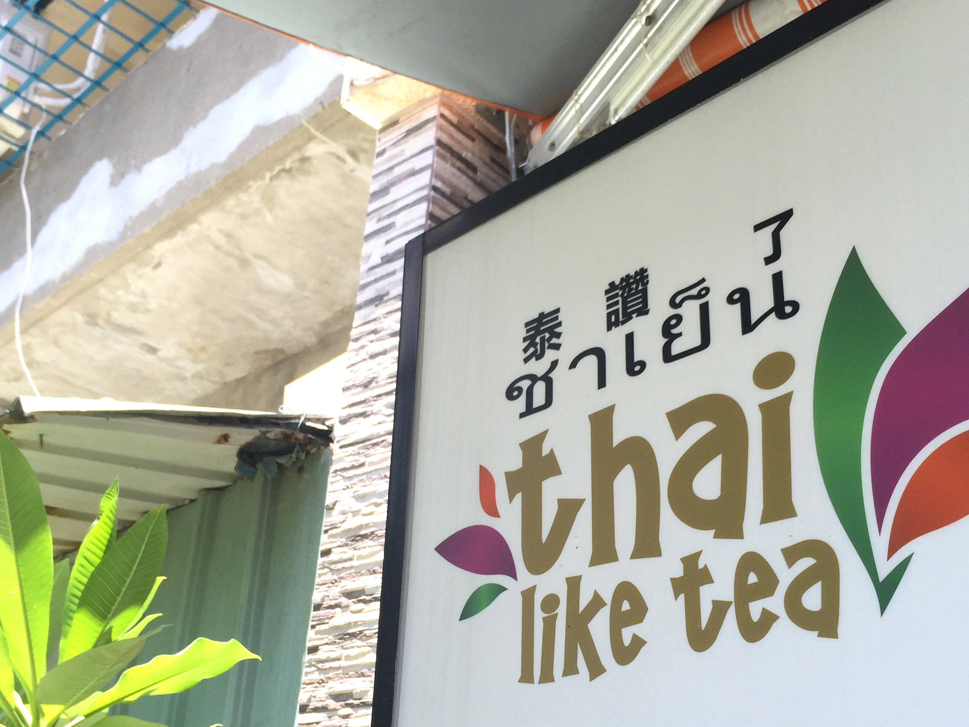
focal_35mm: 41
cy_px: 474
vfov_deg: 34.9
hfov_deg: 45.8
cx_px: 494
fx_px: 1148
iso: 32
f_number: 2.2
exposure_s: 1/403
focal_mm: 4.15
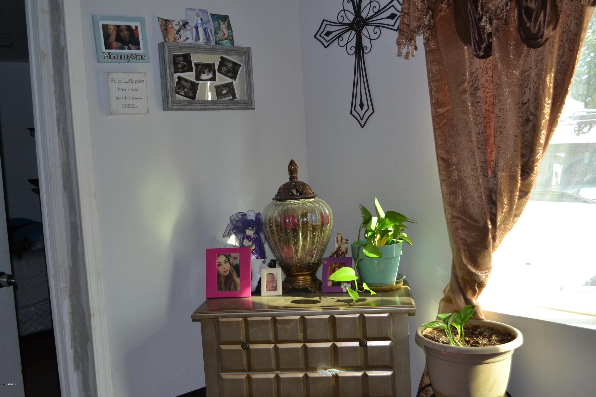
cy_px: 198
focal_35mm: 36
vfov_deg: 36.9
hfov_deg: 53.1
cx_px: 298
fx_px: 596
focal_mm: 24
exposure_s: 1/125
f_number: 4
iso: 320
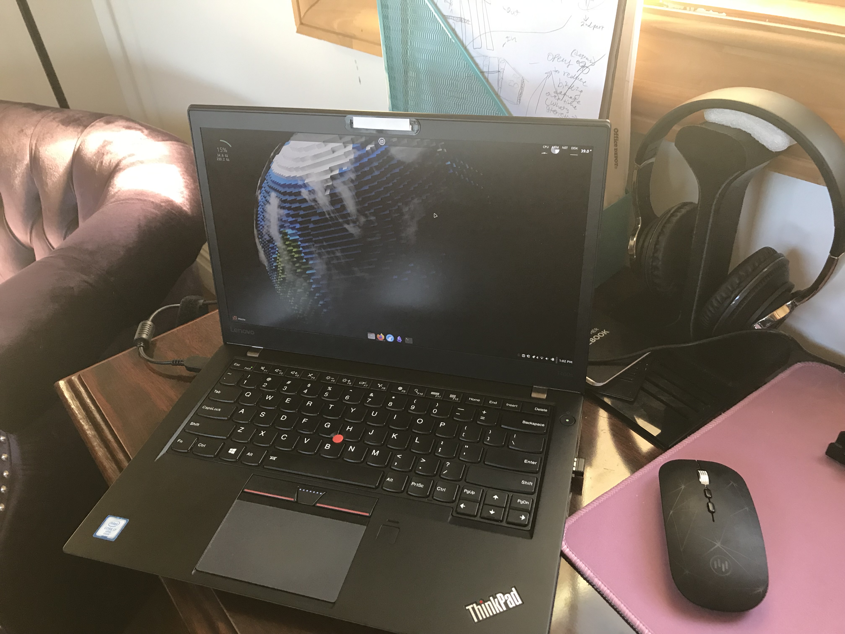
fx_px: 683
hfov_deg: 63.4
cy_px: 317
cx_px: 422
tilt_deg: -35.5
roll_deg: +4.8
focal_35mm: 28
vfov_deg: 49.7
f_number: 1.8
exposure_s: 1/15
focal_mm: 3.99
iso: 40
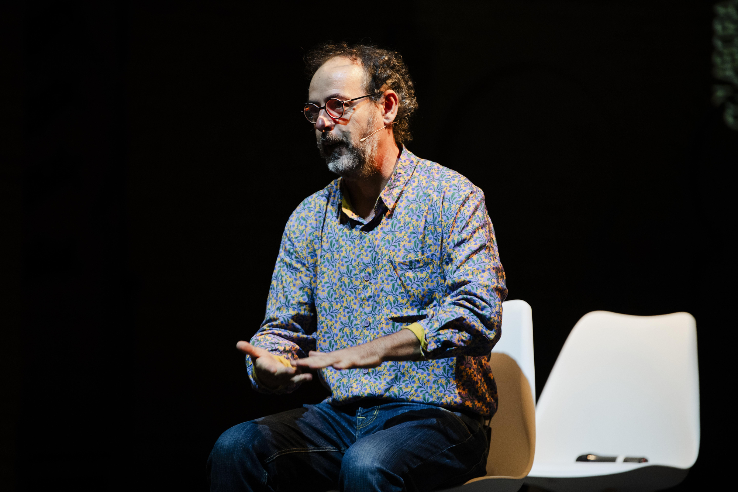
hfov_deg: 12.8
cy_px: 246
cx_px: 369
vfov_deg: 8.6
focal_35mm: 160
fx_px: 3279
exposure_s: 1/200
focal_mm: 160
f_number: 2.8
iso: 3200
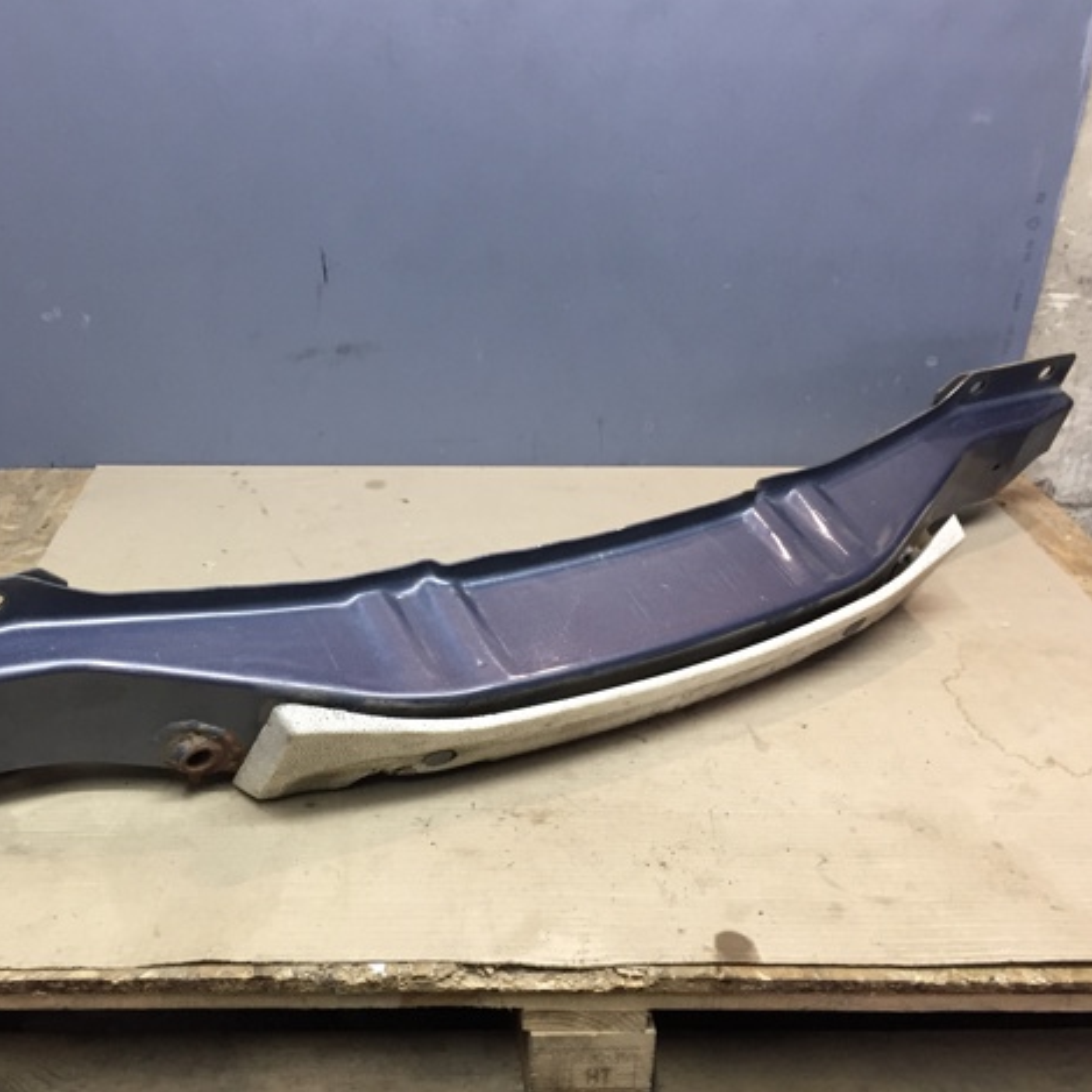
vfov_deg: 47.2
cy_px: 536
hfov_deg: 47.0
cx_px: 440
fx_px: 1249
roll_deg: -2.7
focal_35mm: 35
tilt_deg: -24.9
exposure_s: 1/33
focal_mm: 4.15
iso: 64
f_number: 2.2
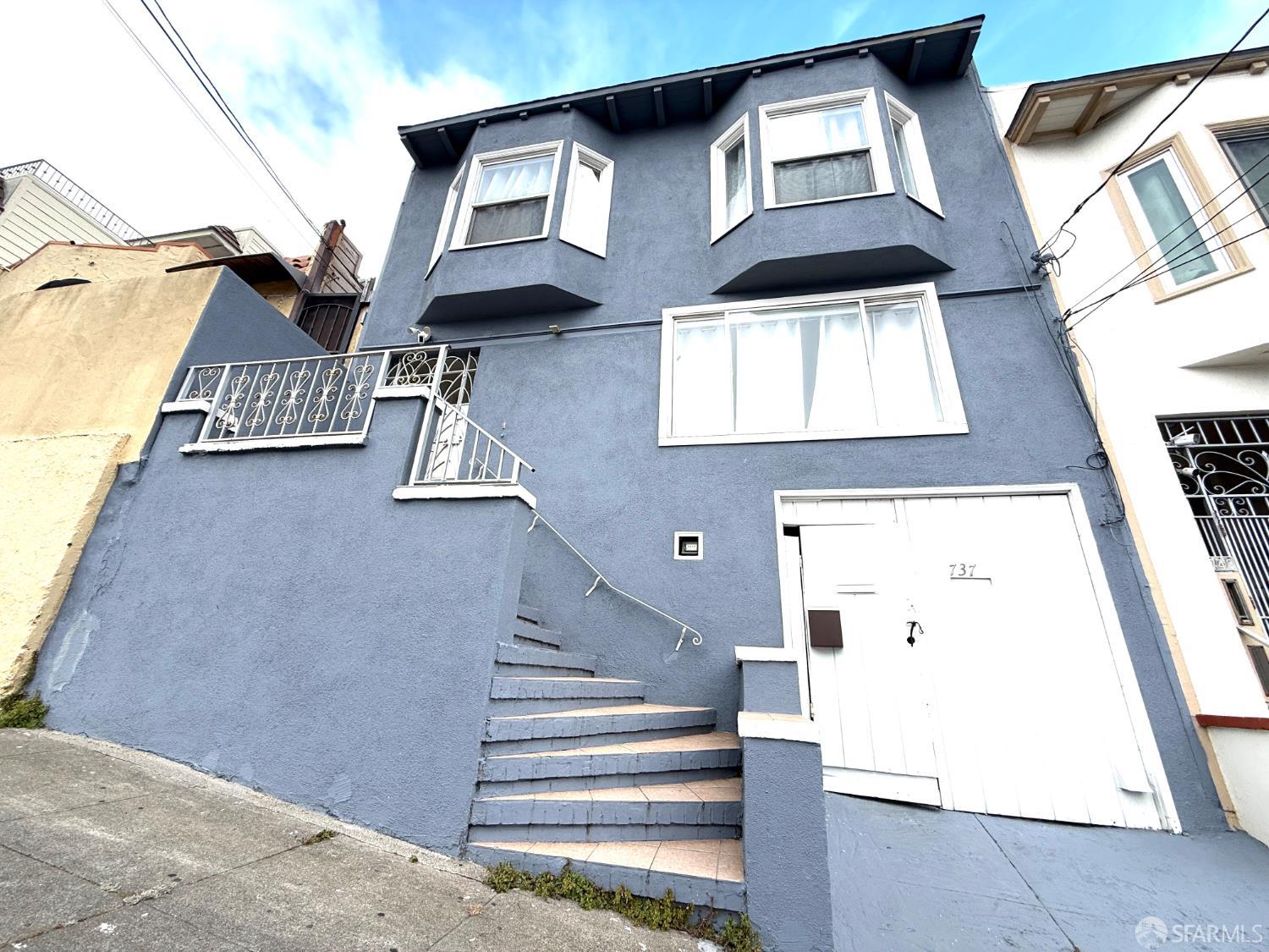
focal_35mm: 14
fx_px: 513
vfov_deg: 85.7
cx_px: 634
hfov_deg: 102.1
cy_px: 476
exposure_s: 1/613
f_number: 2.2
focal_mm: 2.22
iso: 50
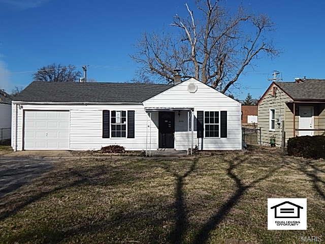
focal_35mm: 31
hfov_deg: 58.4
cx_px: 162
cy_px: 122
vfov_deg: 45.4
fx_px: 291
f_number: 6.5
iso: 125
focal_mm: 5.6
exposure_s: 1/1000
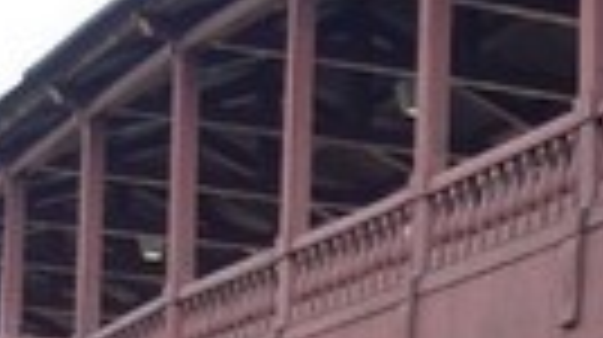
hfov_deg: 13.2
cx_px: 634
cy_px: 500
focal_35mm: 161
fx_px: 2571
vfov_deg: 7.4
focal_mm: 5.5
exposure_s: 1/160
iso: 100
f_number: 2.8
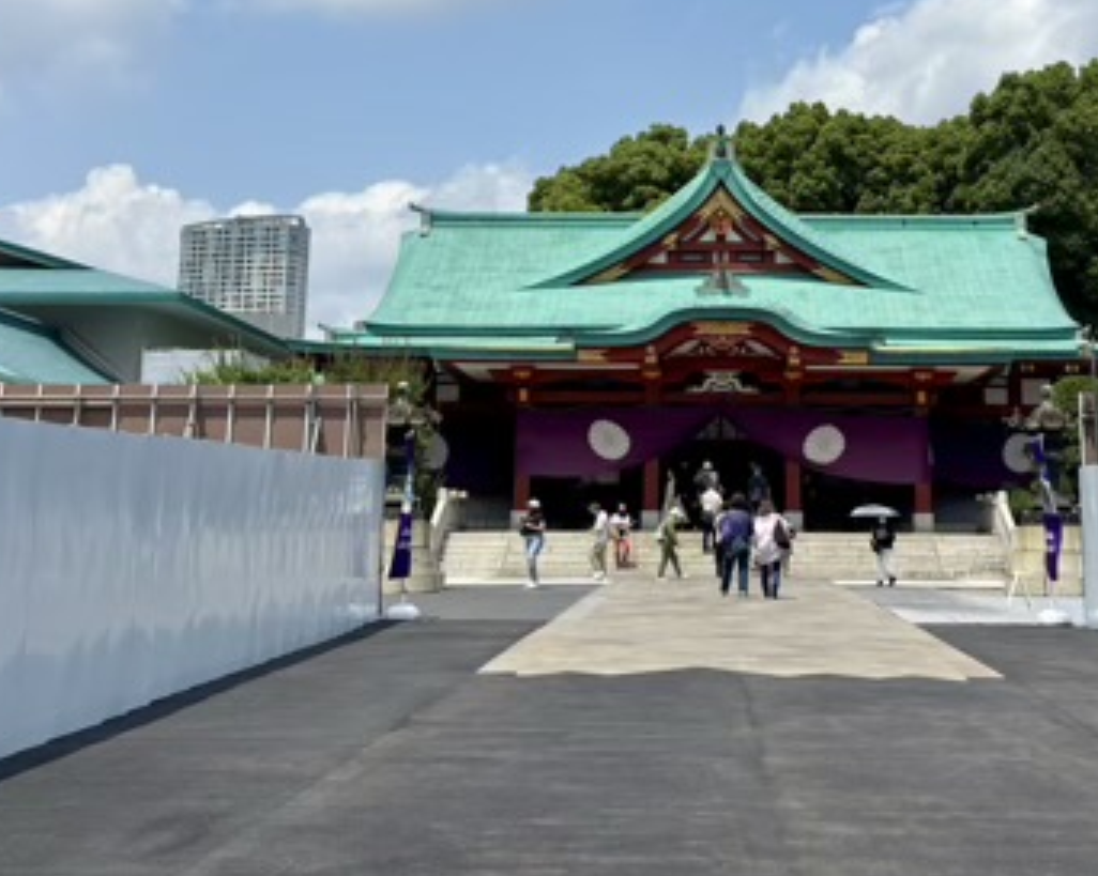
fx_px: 1688
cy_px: 213
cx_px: 716
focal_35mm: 52
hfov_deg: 35.7
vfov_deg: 28.6
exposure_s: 1/6329
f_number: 1.6
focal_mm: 5.96
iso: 50
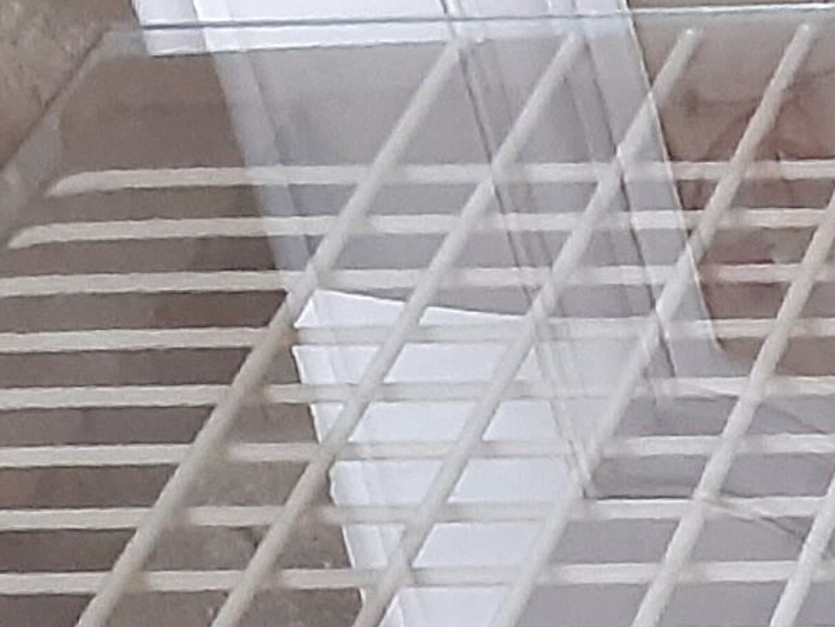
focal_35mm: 199
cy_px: 1572
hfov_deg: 8.6
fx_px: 4802
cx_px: 2326
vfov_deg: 7.0
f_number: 1.7
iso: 250
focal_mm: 3.92
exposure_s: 1/25
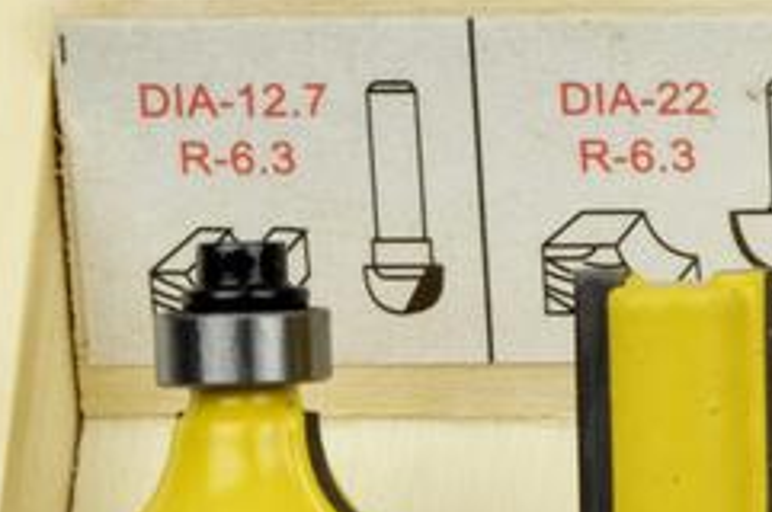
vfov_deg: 4.4
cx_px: 1349
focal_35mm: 311
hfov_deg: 6.5
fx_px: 6660
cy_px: 328
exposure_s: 1/3
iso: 100
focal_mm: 50
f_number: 22
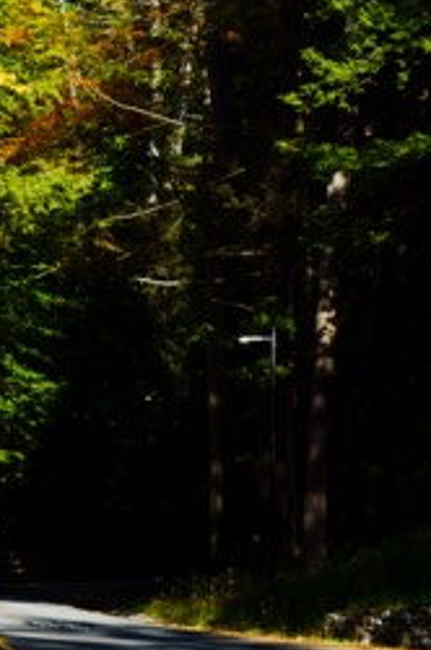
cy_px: 75
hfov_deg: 7.9
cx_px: 70
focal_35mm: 173
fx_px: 3115
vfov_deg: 11.8
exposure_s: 1/800
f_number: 4
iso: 100
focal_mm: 60
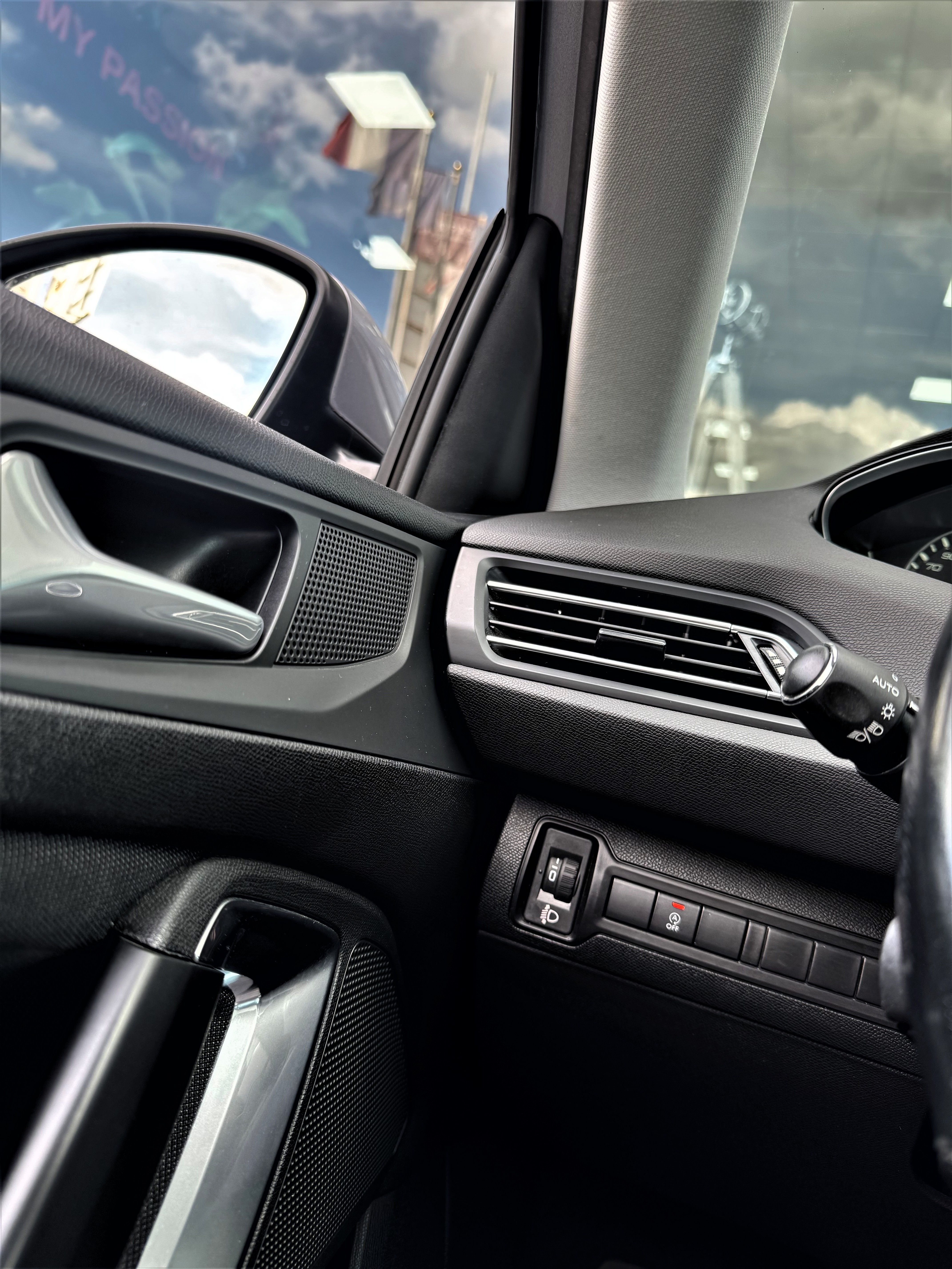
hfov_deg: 56.8
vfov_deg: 71.6
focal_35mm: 24
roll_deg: -11.9
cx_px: 476
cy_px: 634
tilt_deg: +0.2
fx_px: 880
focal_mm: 6.76
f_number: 1.78
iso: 64
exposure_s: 1/121
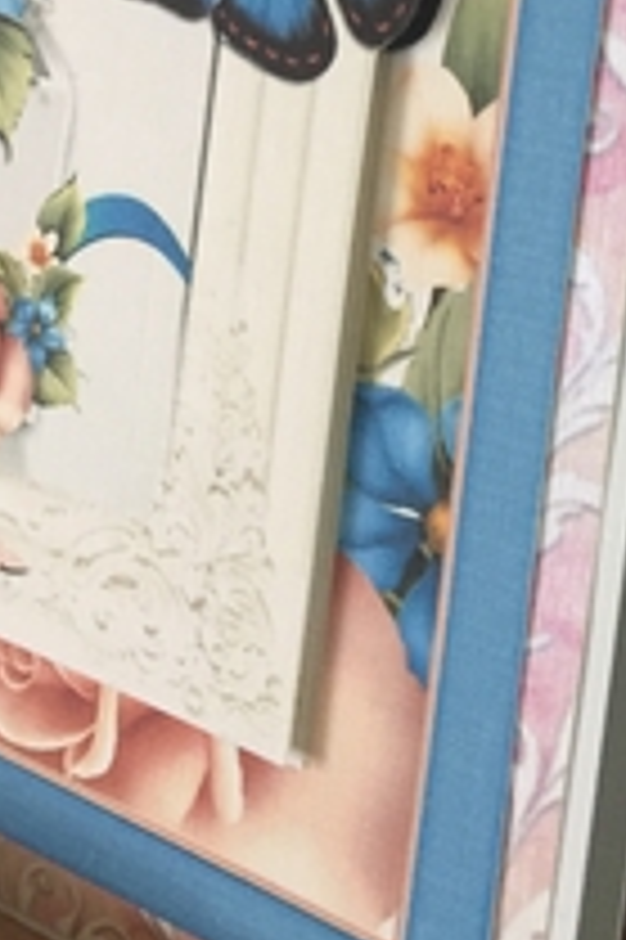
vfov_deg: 29.1
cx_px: 214
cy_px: 9
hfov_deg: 20.8
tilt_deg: -14.6
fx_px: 1698
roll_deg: +1.7
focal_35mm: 65
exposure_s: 1/33
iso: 160
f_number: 2.2
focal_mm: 4.15
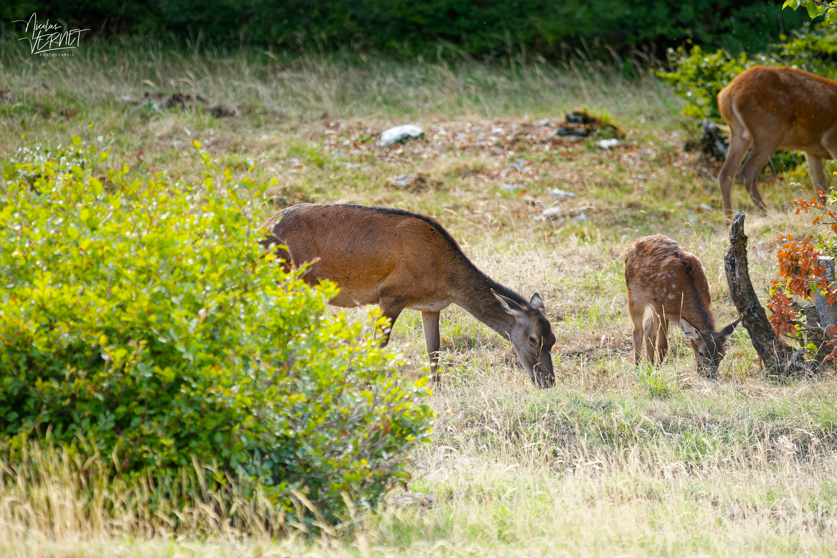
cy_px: 279
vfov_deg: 1.8
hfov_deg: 2.7
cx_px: 418
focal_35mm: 750
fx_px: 17436
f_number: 6.3
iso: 3200
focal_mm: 500
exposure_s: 1/500
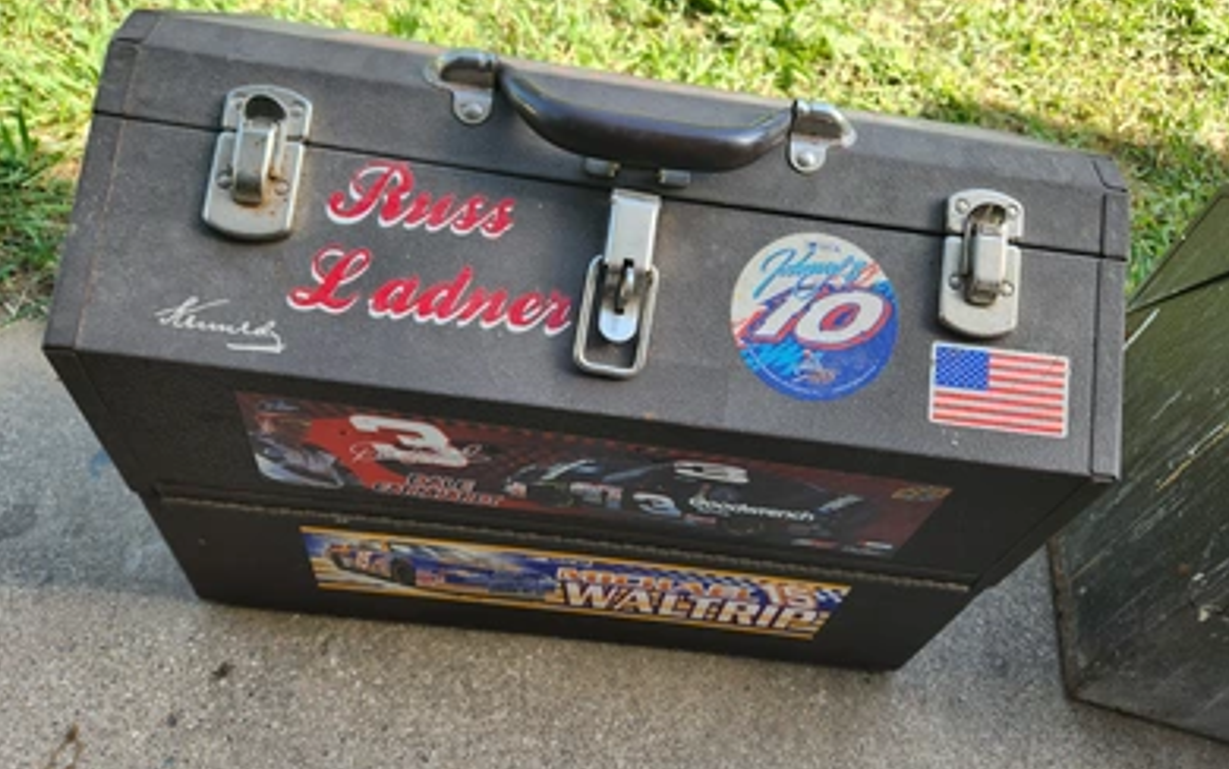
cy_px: 350
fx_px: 838
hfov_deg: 72.5
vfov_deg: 49.2
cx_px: 627
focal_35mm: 25
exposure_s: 1/180
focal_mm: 5.4
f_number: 1.8
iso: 25
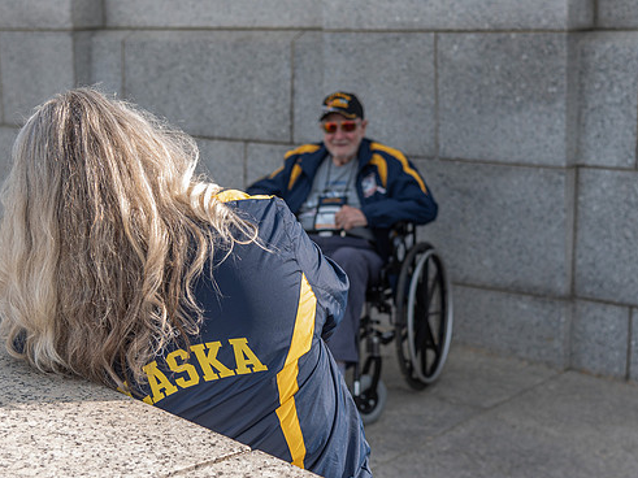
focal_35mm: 65
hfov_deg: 29.8
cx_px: 338
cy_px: 197
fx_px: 1198
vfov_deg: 22.6
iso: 100
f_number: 4
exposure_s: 1/125
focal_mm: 40
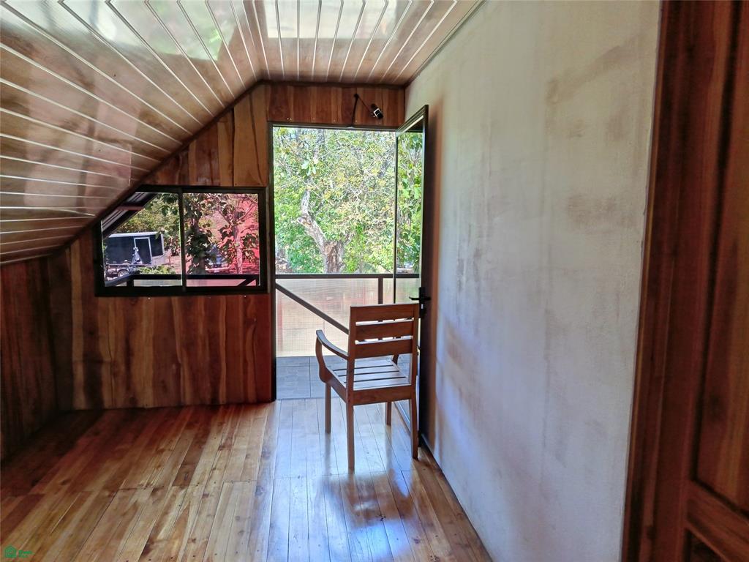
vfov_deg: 56.8
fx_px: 519
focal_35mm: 24
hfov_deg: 71.6
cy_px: 281
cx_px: 374
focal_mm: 5.24
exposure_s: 1/100
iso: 253
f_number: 1.7
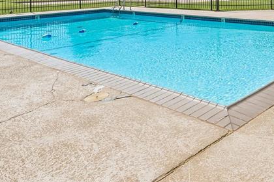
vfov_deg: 32.0
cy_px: 15
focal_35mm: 39
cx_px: 219
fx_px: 301
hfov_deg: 46.5
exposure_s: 1/1250
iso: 200
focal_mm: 10.8
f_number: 7.1
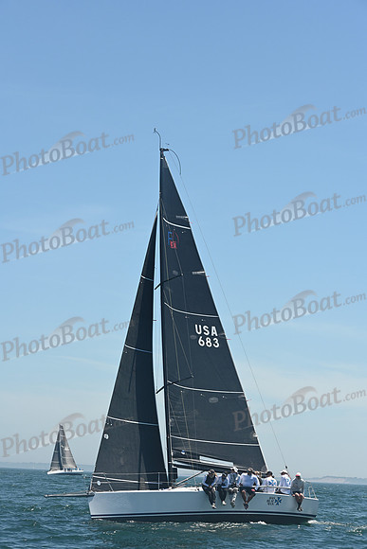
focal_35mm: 92
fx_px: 1406
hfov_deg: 14.9
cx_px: 184
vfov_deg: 22.1
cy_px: 274
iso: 320
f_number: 8
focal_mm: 92
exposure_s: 1/1000
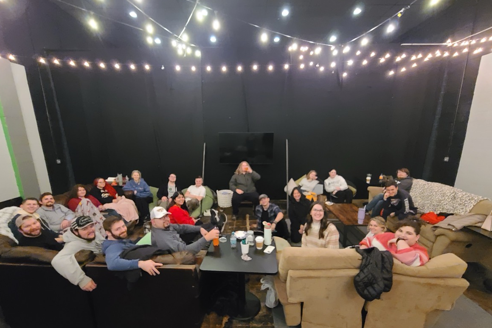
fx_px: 191
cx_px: 243
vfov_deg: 80.8
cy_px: 186
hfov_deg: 104.2
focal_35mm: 14
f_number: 2.2
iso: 2000
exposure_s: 1/24
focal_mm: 2.2
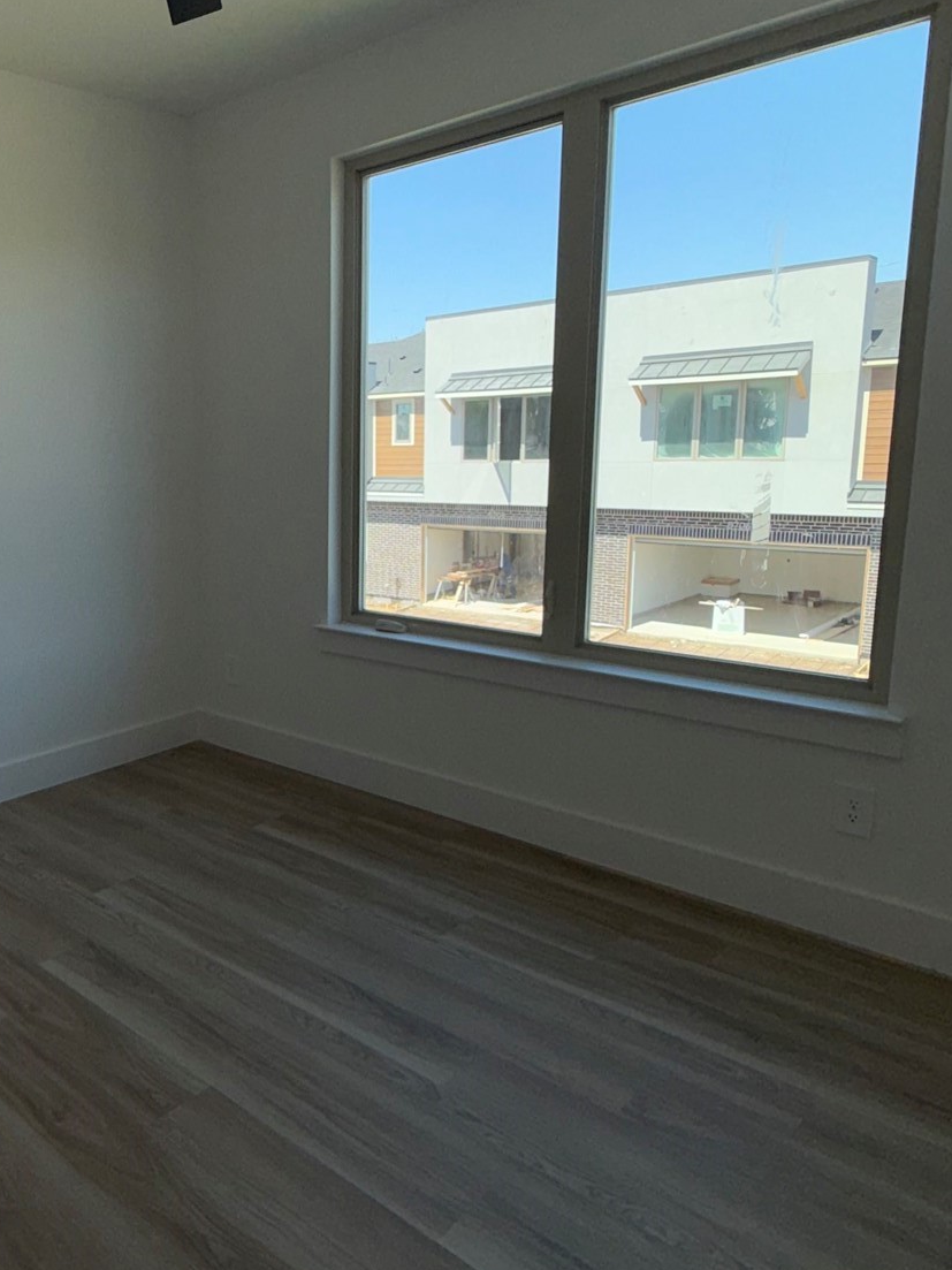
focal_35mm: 26
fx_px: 954
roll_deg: +1.5
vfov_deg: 67.3
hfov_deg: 48.5
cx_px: 130
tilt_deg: -8.2
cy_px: 601
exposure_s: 1/390
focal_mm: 2.22
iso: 16
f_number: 2.2
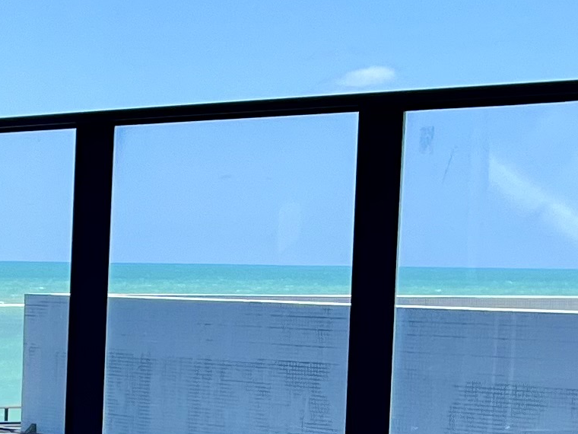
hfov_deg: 12.8
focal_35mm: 138
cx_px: -506
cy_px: 413
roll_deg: -0.4
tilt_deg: -5.3
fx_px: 2304
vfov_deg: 10.7
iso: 50
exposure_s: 1/3876
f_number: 1.6
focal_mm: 5.1
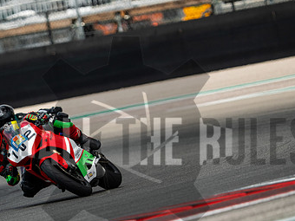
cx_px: 126
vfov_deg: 2.2
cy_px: 143
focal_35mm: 689
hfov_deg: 2.9
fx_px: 5872
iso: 400
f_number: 2.8
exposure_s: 1/2500
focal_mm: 280
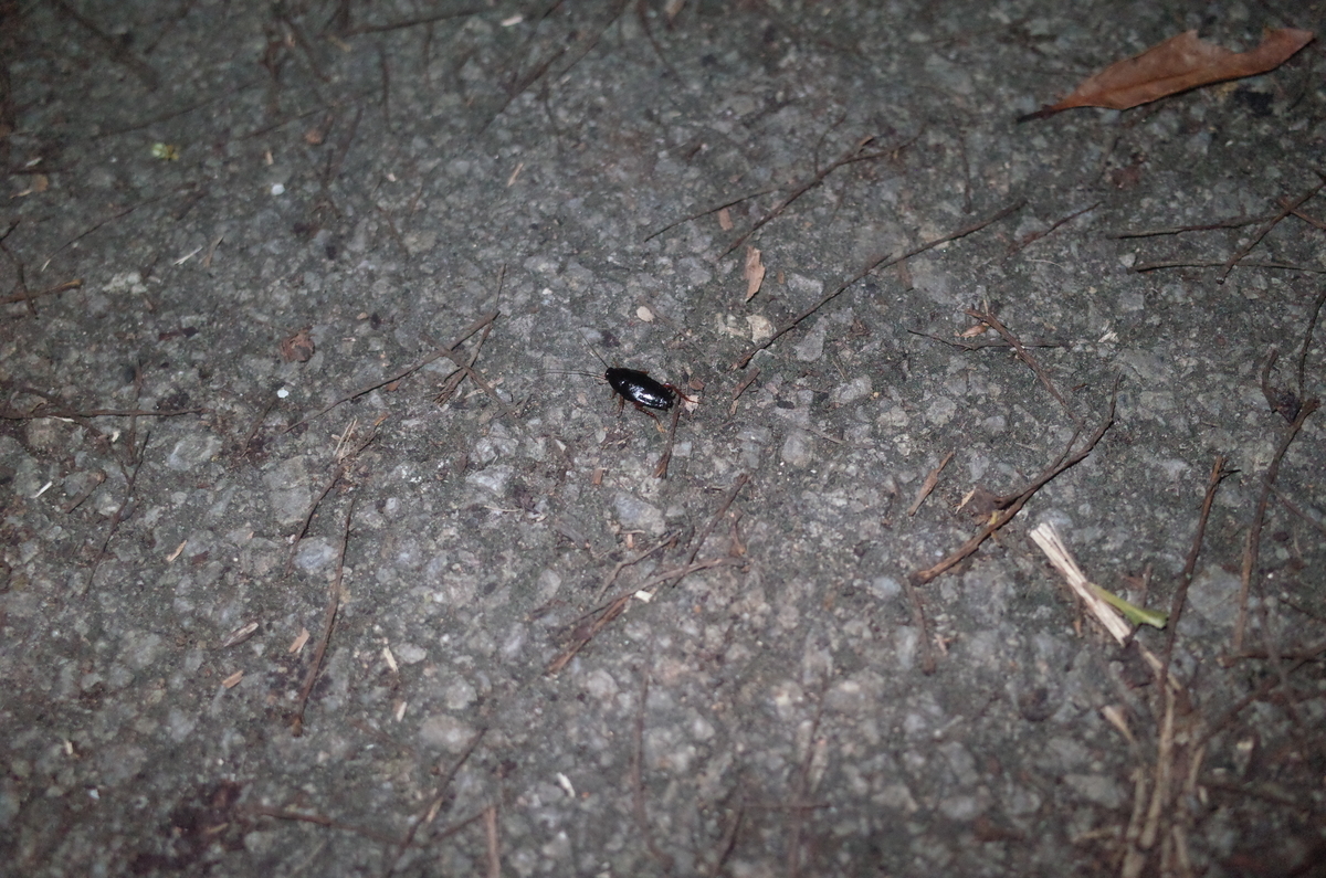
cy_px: 439
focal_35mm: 28
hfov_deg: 65.6
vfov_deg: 46.2
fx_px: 1029
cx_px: 663
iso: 3200
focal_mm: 18.3
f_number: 2.8
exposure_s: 1/40
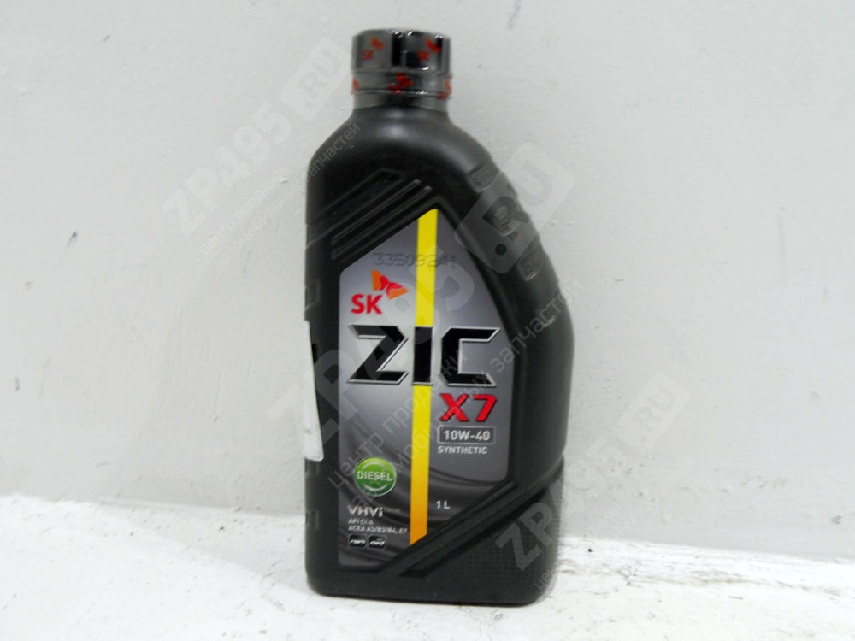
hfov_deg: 56.8
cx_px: 428
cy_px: 320
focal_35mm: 32
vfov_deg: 44.2
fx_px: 790
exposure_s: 1/30
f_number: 3.5
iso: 200
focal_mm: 5.8
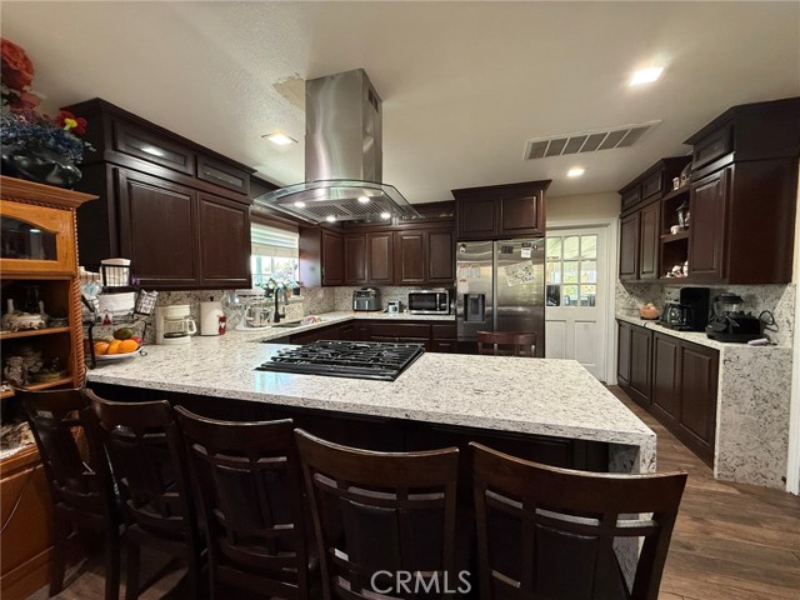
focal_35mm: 14
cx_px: 400
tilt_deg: -2.3
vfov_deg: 85.7
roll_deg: +0.8
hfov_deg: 102.1
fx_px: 324
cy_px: 300
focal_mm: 2.22
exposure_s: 1/60
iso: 200
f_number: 2.2
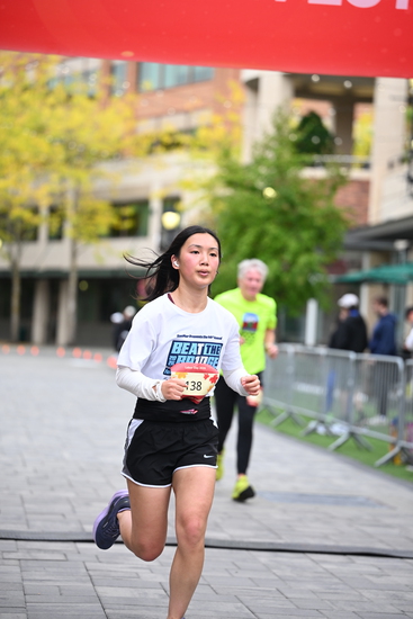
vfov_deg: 19.5
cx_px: 206
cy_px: 310
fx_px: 1806
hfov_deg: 13.0
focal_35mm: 105
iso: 640
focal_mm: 105
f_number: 2.8
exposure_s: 1/1600
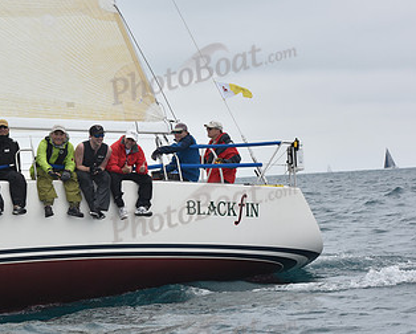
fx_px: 1750
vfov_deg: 10.9
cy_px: 158
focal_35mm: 142
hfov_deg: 13.4
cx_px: 42
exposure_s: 1/800
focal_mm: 82
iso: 250
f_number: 8
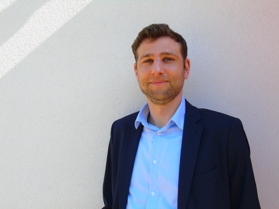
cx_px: 140
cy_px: 104
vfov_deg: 48.2
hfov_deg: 61.7
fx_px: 234
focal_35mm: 29
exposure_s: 1/200
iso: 80
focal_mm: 5.2
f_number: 3.6
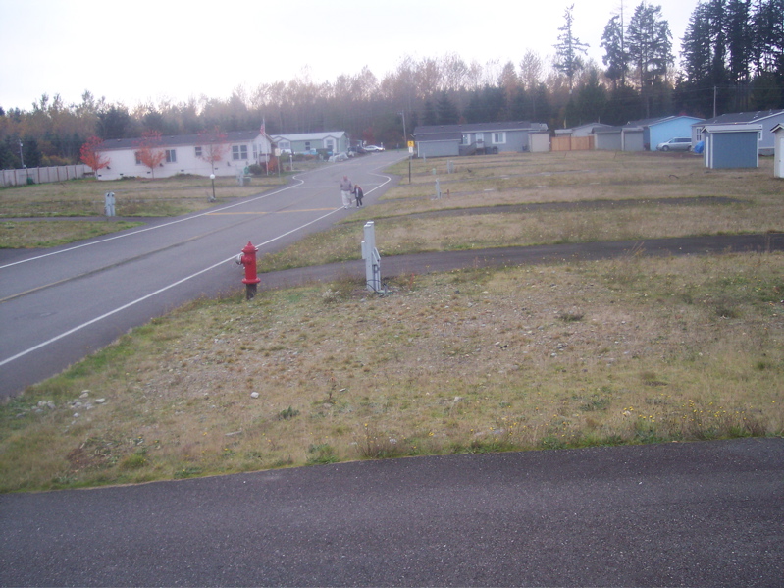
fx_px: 861
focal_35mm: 38
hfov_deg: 49.0
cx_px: 392
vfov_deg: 37.7
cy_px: 294
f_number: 2.8
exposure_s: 1/90
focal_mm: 8
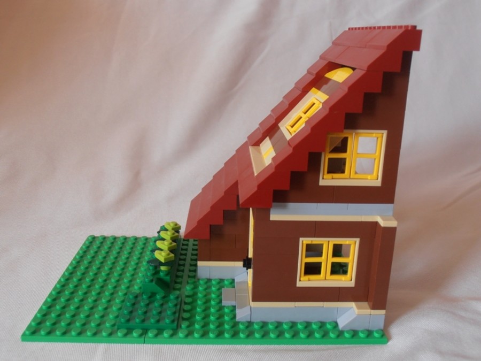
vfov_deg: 38.7
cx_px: 240
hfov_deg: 50.1
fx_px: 514
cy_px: 180
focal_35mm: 37
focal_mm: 6.61
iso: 100
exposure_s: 1/40
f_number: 3.9
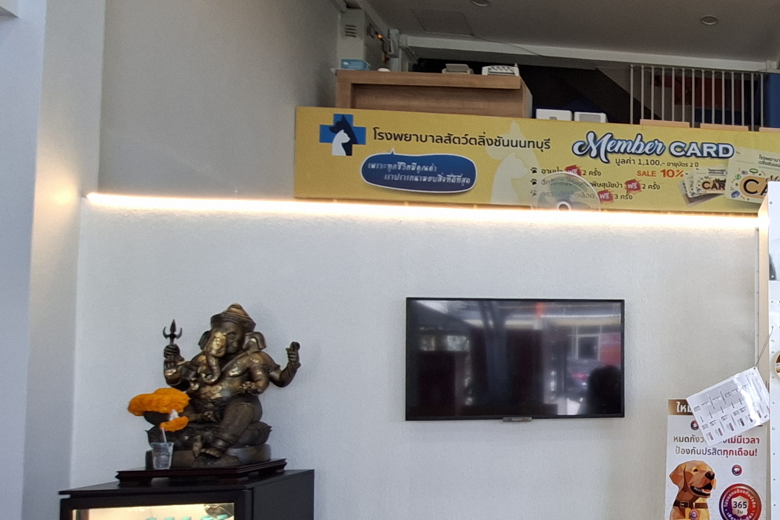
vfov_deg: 41.4
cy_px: 372
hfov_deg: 49.3
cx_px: 780
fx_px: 672
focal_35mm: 31
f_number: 2.2
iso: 64
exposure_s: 1/40
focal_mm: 1.74
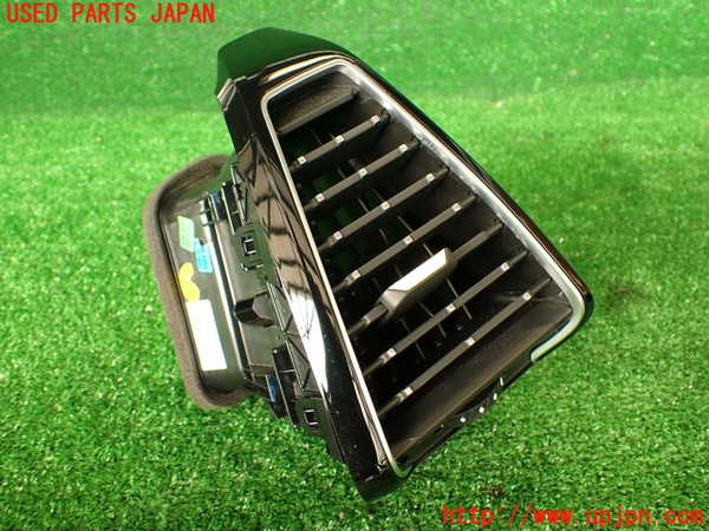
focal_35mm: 32
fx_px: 655
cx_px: 354
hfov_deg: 56.8
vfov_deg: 44.2
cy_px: 266
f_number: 2.4
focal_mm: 5.79
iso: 200
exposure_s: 1/50
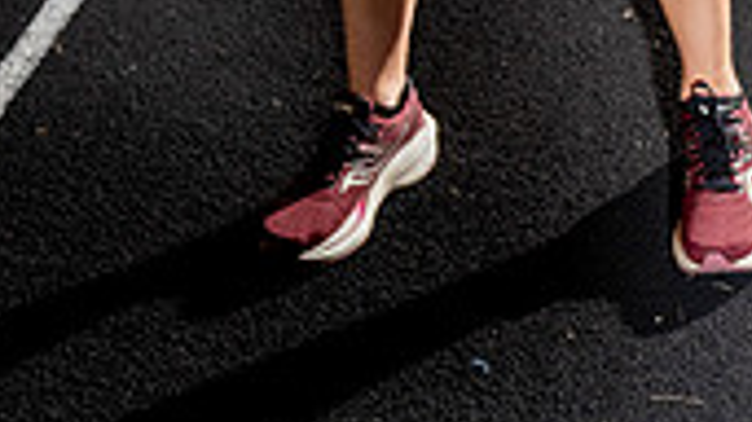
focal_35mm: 102
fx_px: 2033
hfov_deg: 20.9
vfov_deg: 10.5
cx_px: 462
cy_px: -528
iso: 800
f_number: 4
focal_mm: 37
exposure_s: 1/250
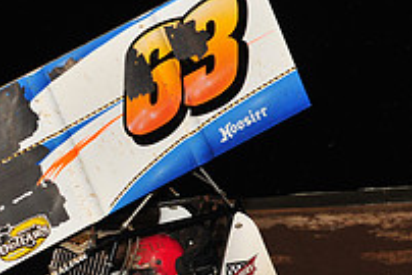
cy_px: 228
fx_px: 3023
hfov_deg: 7.8
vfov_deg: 5.2
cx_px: 6
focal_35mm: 264
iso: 1000
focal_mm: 92
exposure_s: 1/320
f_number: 8
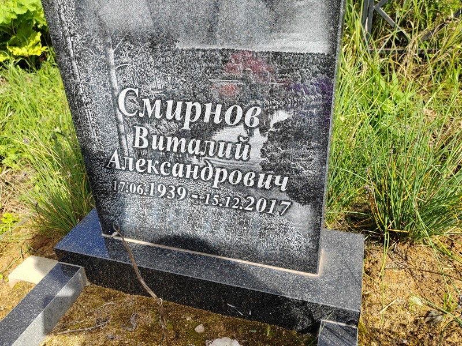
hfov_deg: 60.0
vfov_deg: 46.8
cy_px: 173
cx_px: 231
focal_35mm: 30
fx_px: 400
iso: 100
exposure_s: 1/1100
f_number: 1.9
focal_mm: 5.52
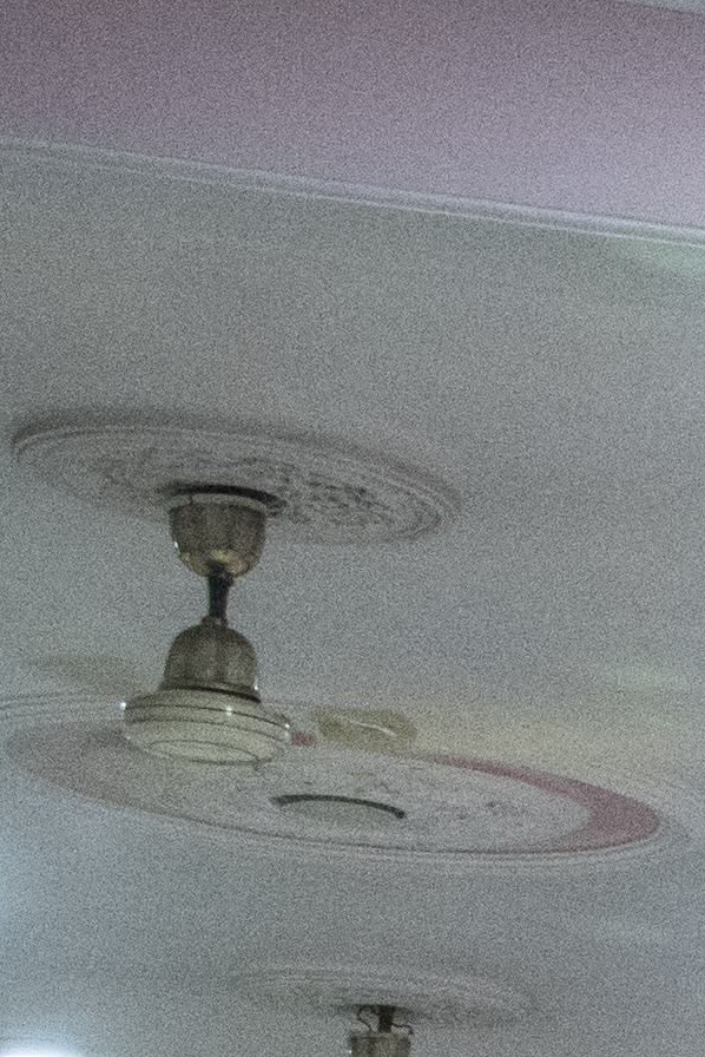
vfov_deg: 10.6
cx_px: 3218
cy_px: 1477
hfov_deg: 5.8
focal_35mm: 188
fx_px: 5518
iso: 2000
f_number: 8
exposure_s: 1/50
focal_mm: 28
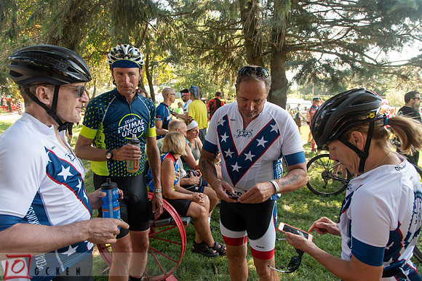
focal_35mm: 24
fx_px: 281
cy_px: 140
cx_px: 211
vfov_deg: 53.2
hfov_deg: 73.7
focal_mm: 24
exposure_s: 1/80
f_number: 5.6
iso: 200
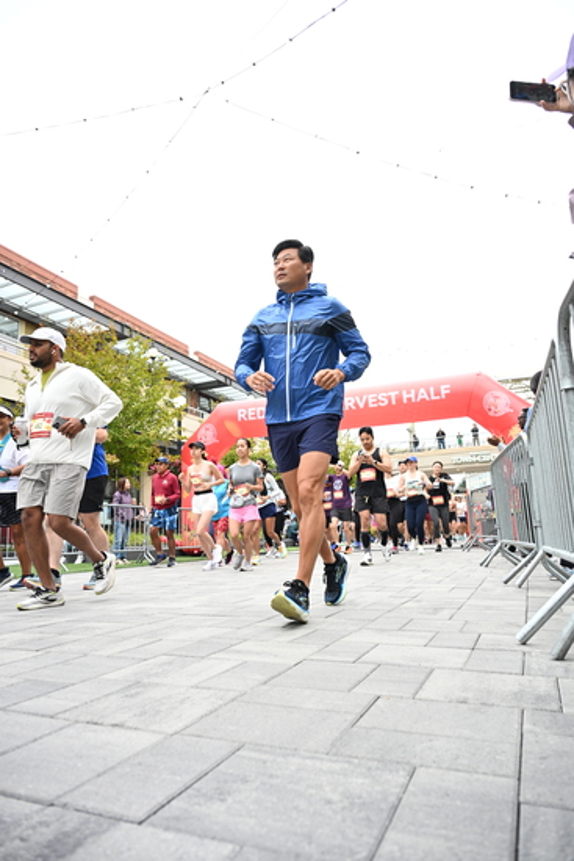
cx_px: 287
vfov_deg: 73.7
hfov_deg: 53.2
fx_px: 574
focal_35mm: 24
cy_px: 430
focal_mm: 24
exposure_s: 1/640
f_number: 4
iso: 2000
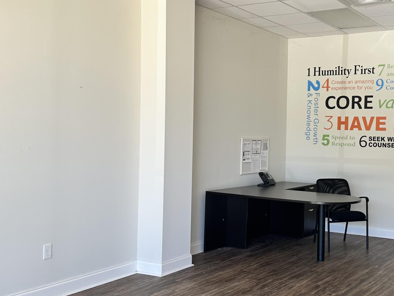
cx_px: 270
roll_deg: -1.7
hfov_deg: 39.8
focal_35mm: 47
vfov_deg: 30.9
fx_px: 535
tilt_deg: -0.3
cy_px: 149
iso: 50
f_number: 1.78
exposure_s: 1/121
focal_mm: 6.86
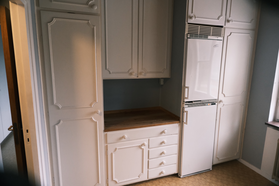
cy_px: 93
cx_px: 140
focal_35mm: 23
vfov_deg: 55.1
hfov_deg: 76.1
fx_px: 178
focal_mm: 15.2
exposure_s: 1/100
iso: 3200
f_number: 3.5
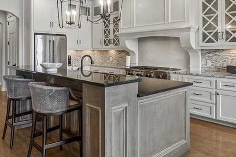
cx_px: 109
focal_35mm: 31
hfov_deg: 60.2
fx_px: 203
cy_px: 49
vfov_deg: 41.6
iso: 200
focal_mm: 10
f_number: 8
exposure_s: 1/30
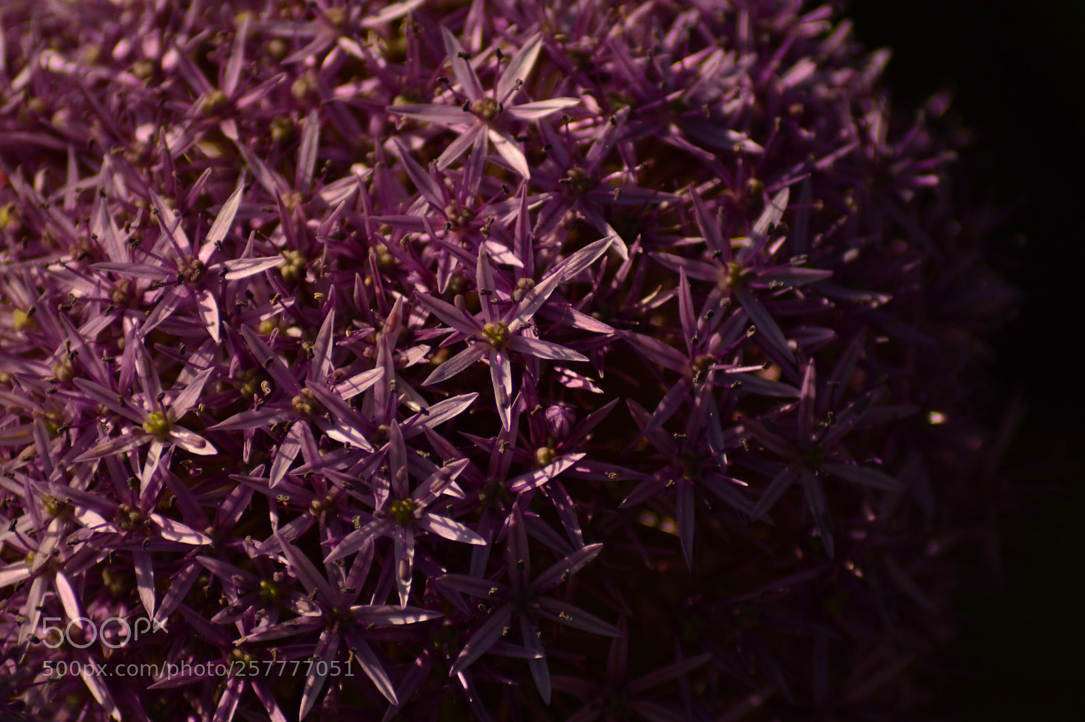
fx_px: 13551
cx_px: 542
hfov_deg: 4.6
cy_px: 361
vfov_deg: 3.0
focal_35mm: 450
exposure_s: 1/4000
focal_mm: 300
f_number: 5.6
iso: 400
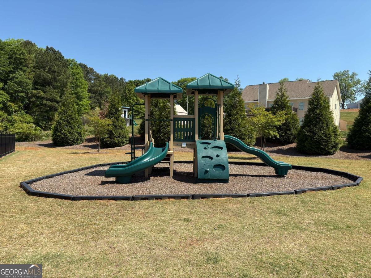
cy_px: 139
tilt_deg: -0.2
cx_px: 186
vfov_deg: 53.1
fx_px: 279
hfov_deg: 67.3
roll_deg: -0.7
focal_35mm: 26
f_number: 1.6
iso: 50
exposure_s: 1/2538
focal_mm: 5.96
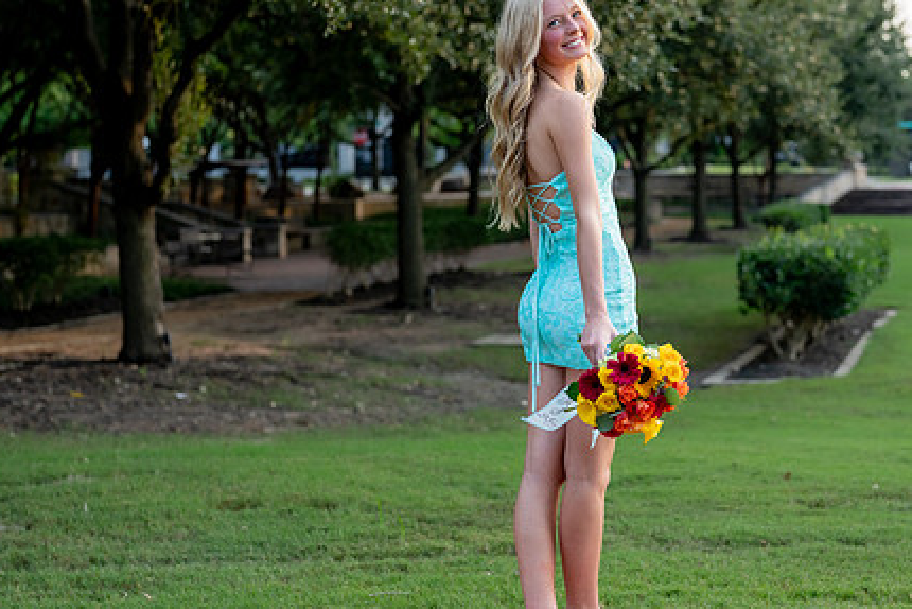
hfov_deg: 25.2
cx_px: 599
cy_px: 306
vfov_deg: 17.1
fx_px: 2027
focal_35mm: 80
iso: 250
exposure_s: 1/500
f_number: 2.5
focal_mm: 50
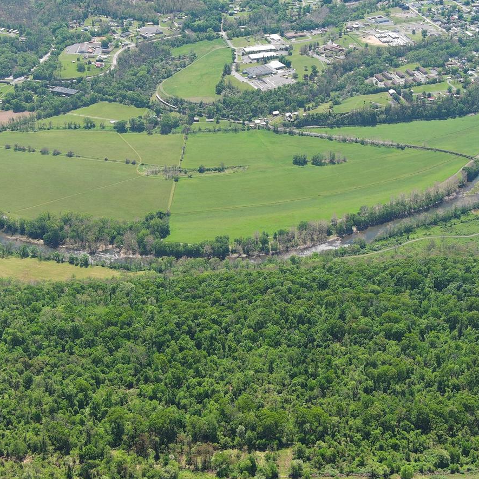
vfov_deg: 30.0
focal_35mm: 57
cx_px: 249
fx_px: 892
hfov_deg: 30.0
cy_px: 196
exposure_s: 1/589
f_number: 2.8
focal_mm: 10.57
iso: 100
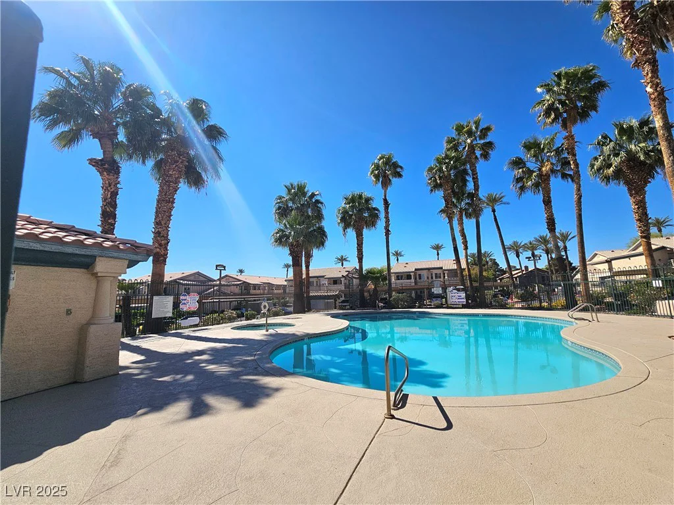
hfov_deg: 106.2
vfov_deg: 89.9
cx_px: 337
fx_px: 253
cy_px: 252
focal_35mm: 13
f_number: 2.2
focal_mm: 2.2
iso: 50
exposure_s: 1/5000
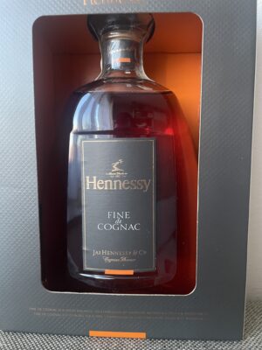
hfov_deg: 53.1
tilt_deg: -7.5
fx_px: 262
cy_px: 175
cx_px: 131
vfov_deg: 67.3
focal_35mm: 26
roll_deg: -0.2
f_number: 1.6
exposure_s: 1/27
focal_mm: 4.2
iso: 640
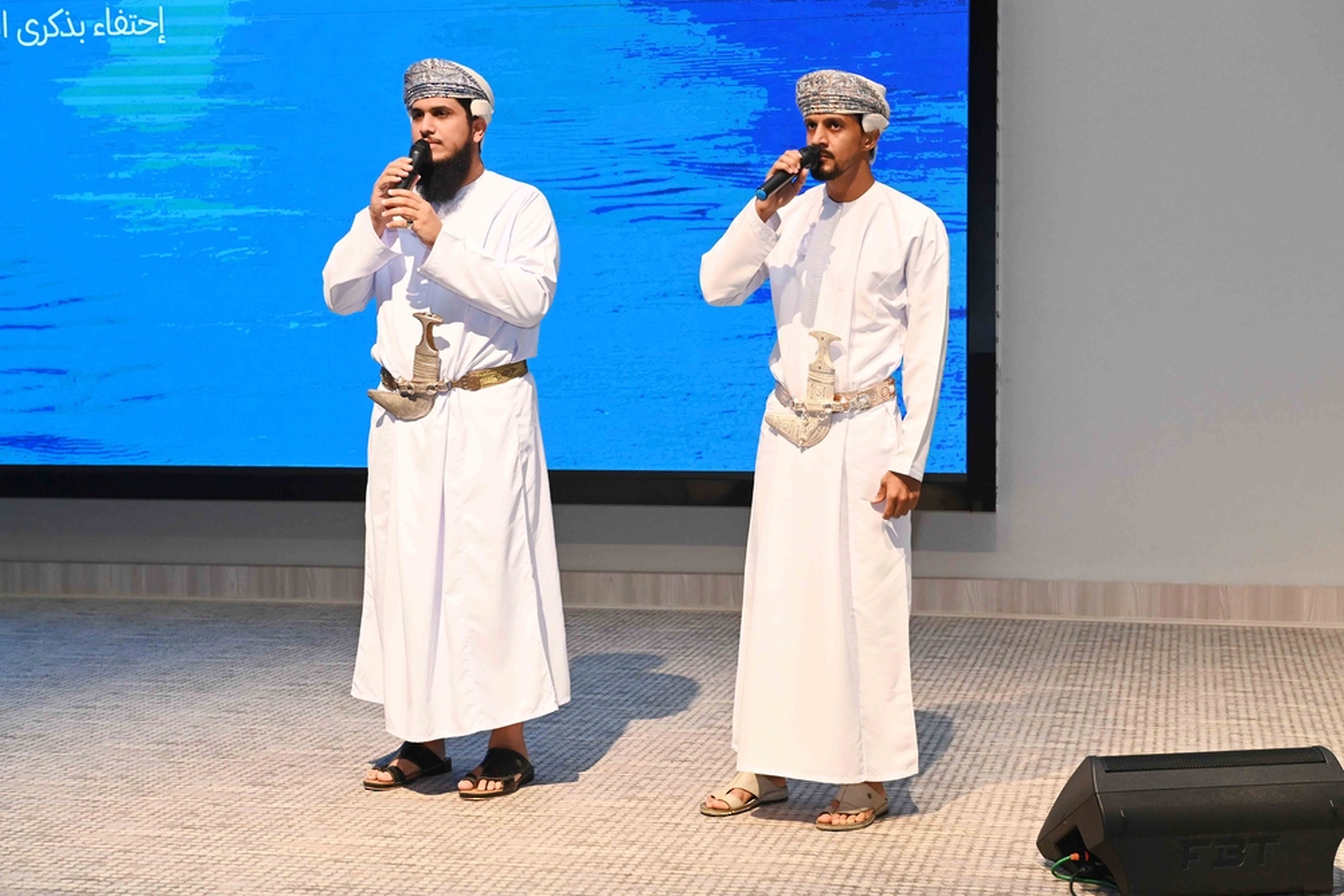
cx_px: 672
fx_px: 2165
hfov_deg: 34.5
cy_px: 448
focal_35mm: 58
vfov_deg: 23.4
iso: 5000
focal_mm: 58
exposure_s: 1/125
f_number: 7.1
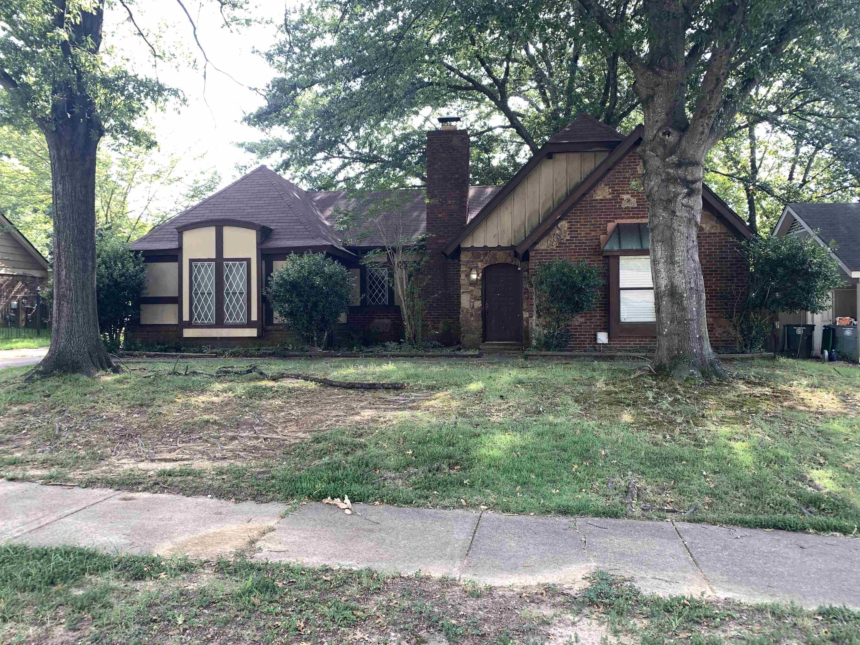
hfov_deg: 67.3
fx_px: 646
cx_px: 430
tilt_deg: -1.0
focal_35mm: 26
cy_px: 322
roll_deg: +0.5
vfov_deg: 53.1
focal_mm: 4.25
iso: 25
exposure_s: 1/122
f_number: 1.8
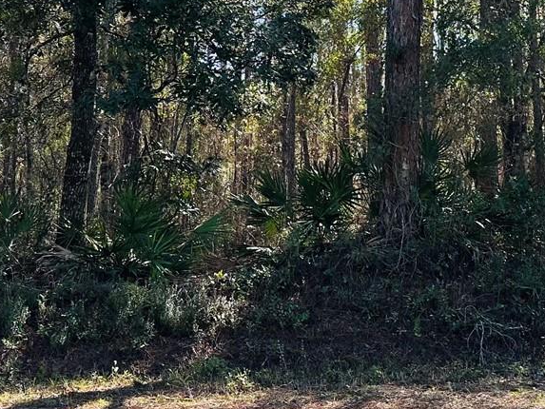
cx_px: 399
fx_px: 1055
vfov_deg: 20.9
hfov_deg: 28.6
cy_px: -35
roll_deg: +0.6
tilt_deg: +12.3
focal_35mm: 67
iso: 80
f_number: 1.78
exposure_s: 1/773
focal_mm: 6.86
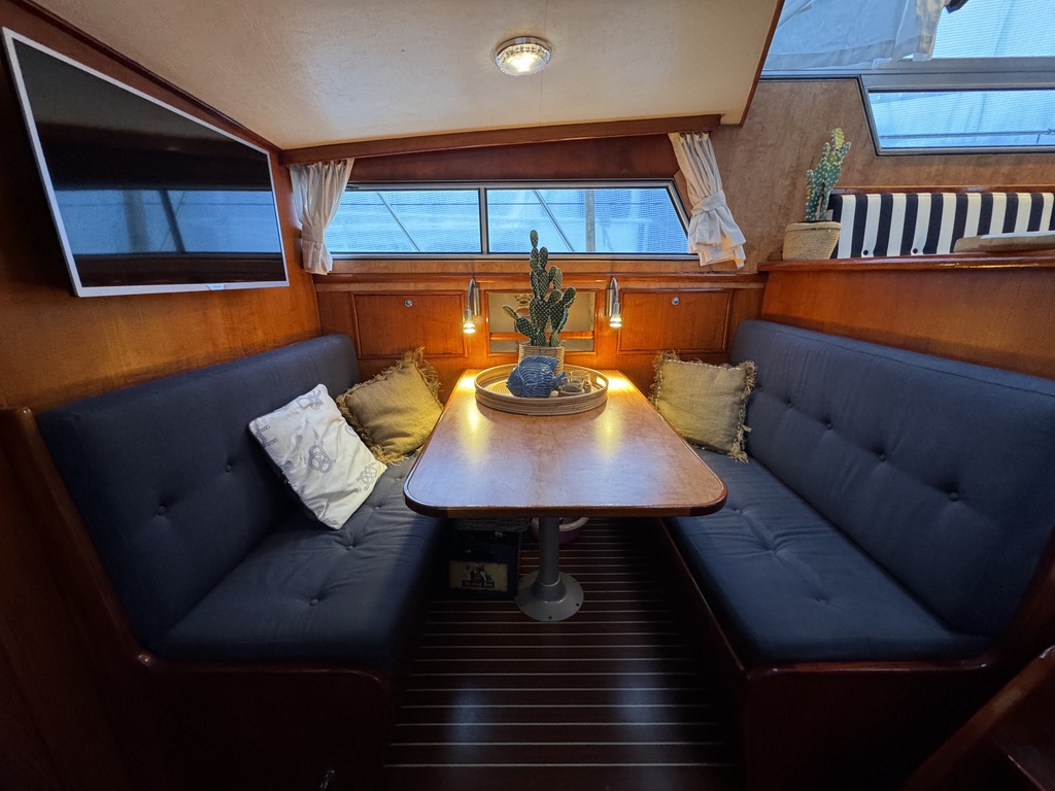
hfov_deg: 102.1
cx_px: 528
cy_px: 396
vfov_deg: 85.7
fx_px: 427
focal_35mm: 14
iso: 640
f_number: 2.2
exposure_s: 1/58
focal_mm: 2.22
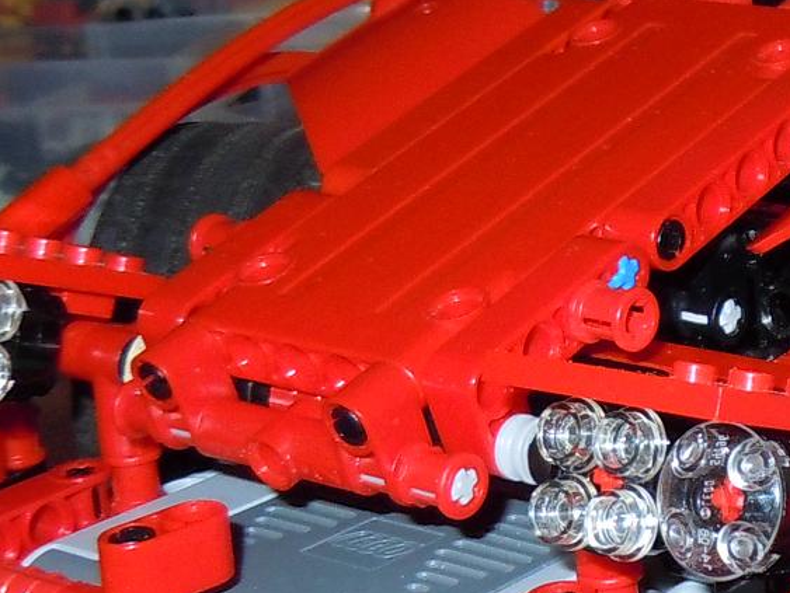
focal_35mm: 115
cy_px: 210
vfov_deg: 12.9
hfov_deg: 16.6
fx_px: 2626
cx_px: 853
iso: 200
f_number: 3.5
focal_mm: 5.4
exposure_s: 1/30
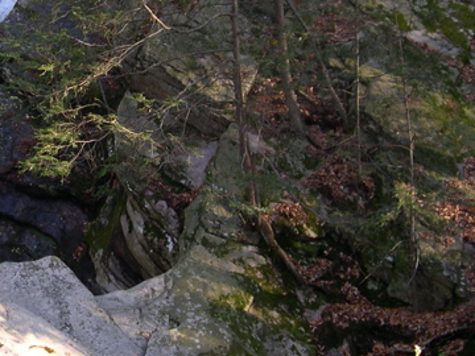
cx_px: -5
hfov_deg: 21.0
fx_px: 1235
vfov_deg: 16.4
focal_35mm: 90
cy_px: 127
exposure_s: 1/54
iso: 100
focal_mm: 8
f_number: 2.8
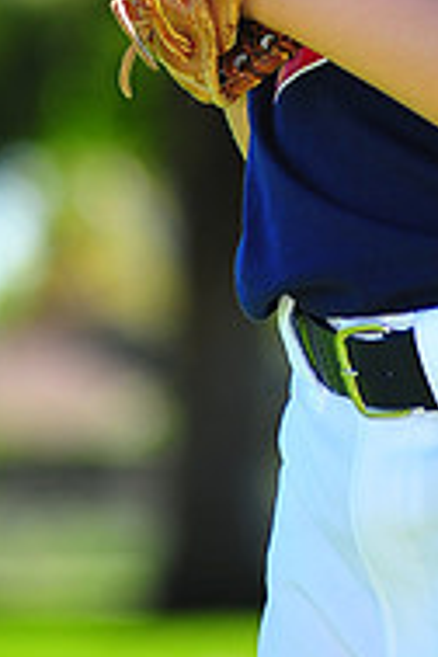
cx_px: 400
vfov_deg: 3.7
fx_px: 10073
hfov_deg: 2.5
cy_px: -247
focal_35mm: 552
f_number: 5
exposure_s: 1/400
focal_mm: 180
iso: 200
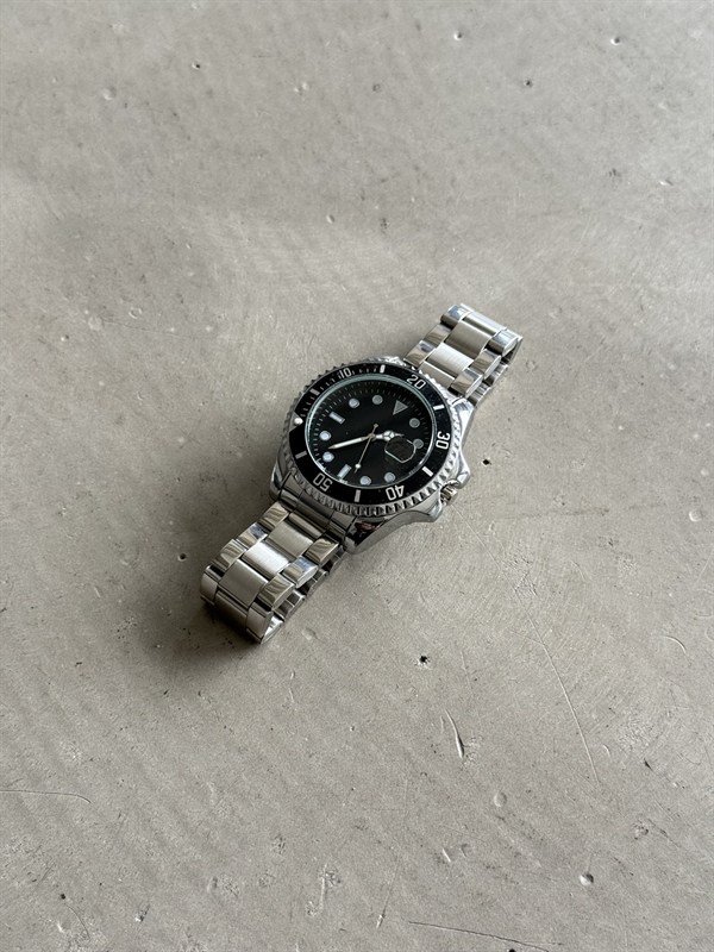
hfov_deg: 30.3
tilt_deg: -59.1
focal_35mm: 48
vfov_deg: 39.7
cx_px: 357
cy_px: 476
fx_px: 1320
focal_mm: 6.76
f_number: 1.78
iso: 100
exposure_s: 1/233
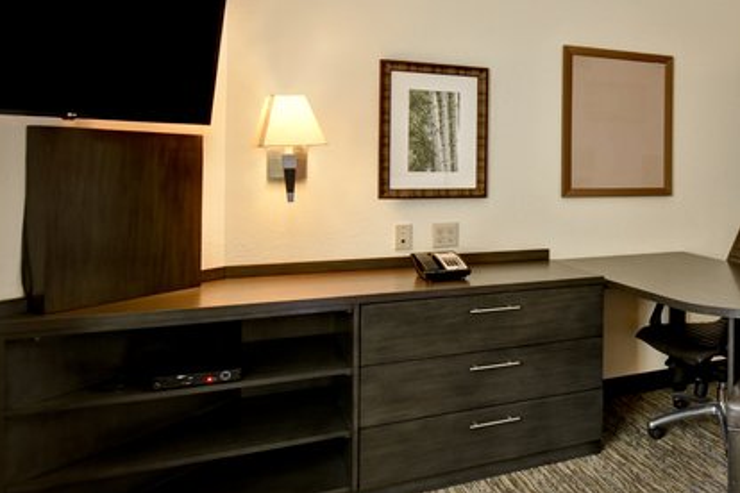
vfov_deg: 45.0
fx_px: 596
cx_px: 642
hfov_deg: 56.5
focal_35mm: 29
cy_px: 242
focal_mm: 10
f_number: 7.1
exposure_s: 1/8
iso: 250
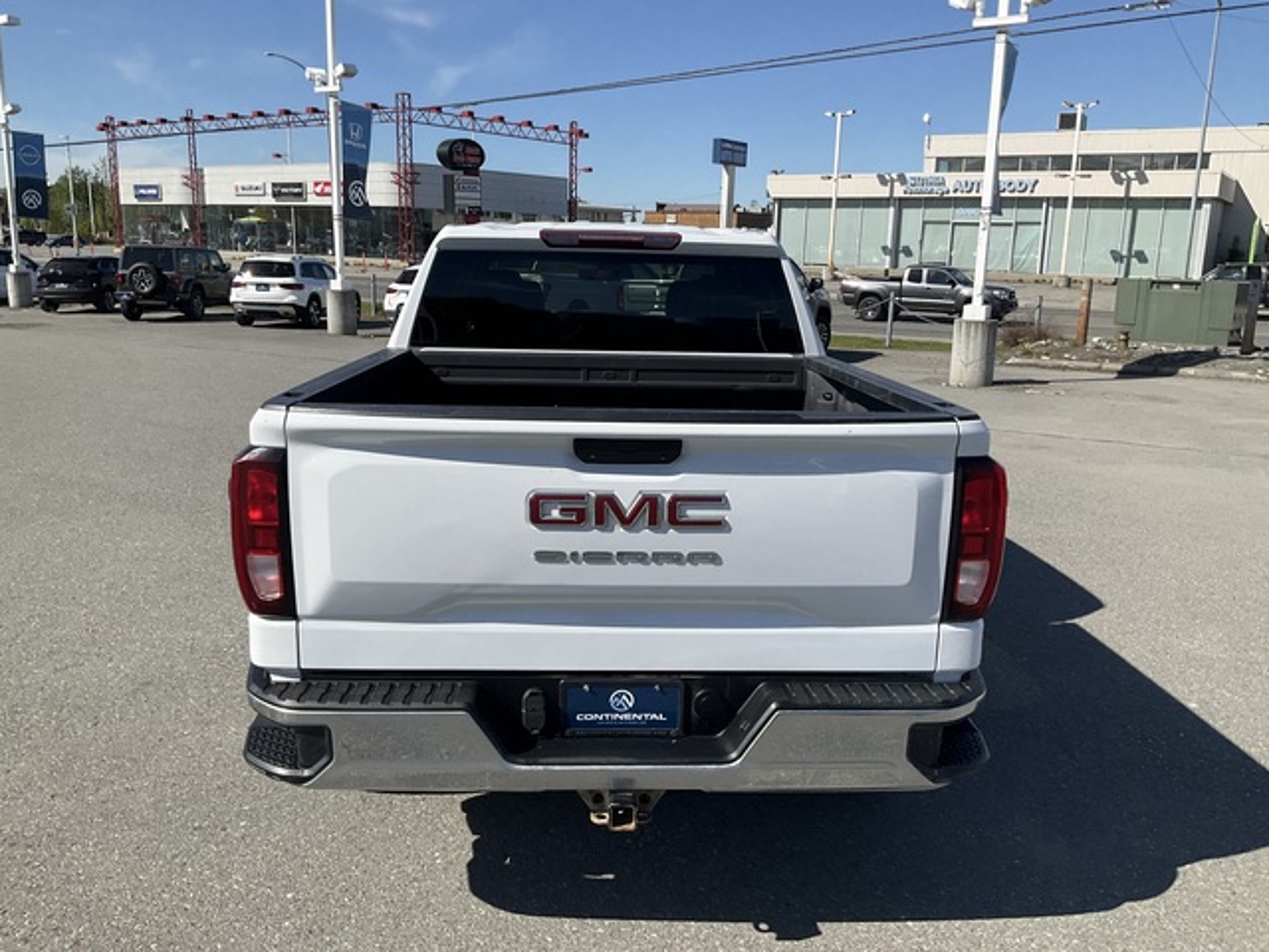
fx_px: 1063
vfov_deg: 48.2
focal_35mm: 29
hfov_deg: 61.7
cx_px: 634
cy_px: 476
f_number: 1.8
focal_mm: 3
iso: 25
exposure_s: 1/2667
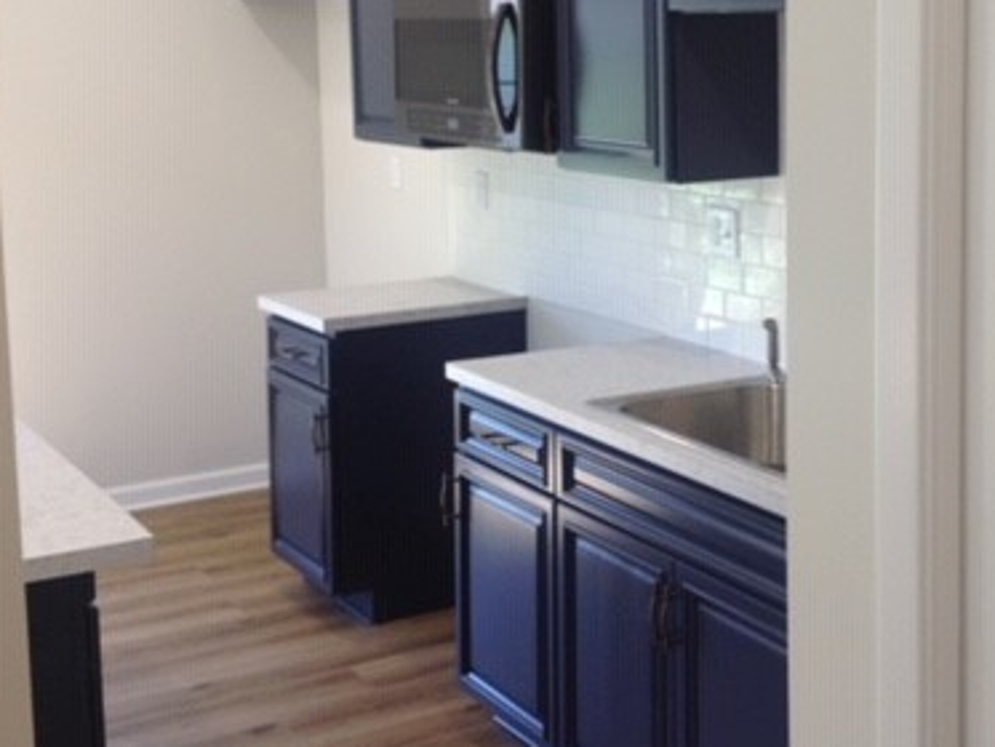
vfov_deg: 24.2
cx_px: 651
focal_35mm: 60
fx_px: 1725
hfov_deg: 32.0
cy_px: 208
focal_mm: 4.28
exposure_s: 1/40
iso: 50
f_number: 2.4
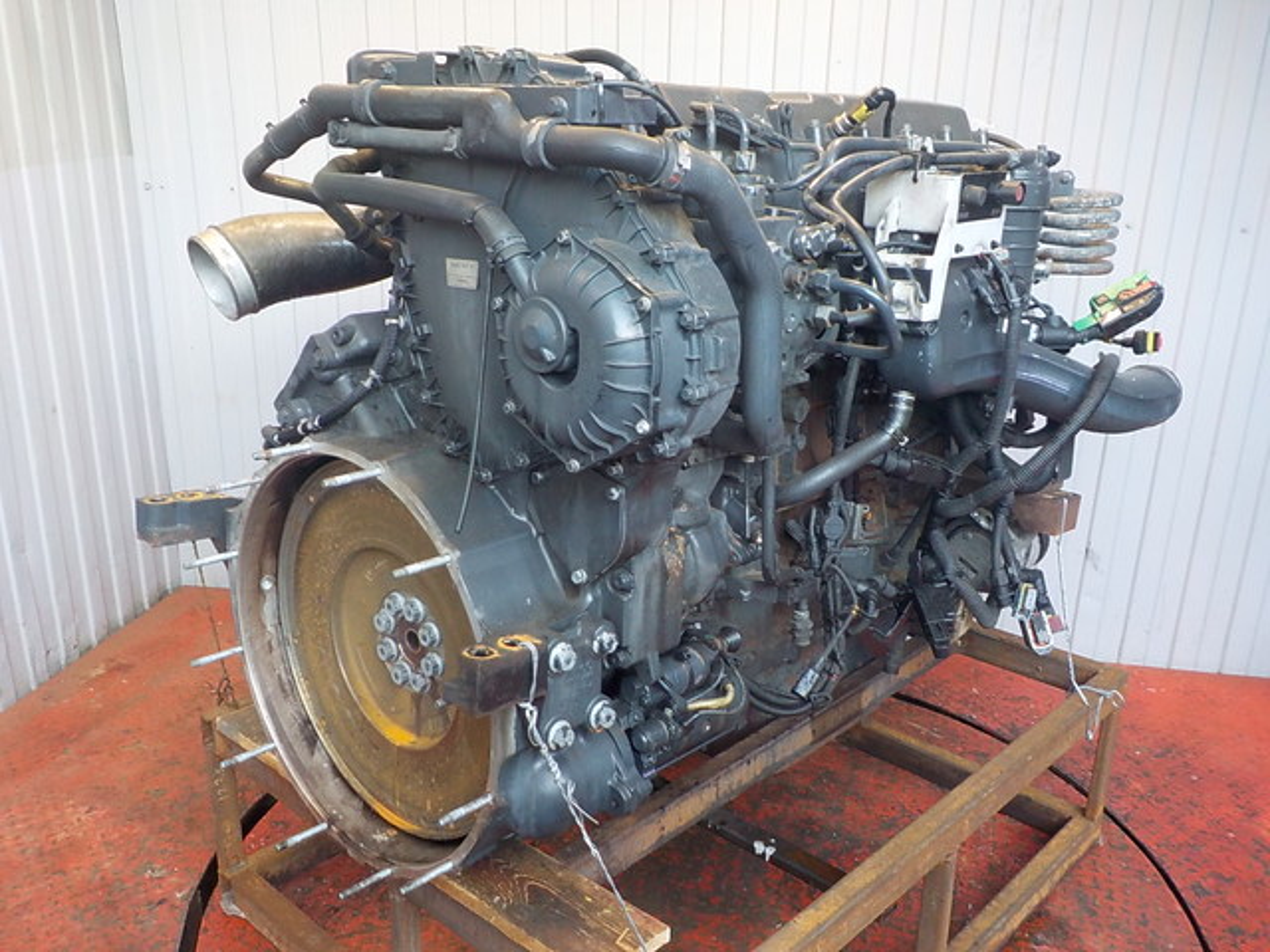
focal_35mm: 30
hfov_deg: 60.0
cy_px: 476
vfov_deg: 46.8
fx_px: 1101
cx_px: 635
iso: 180
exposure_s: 1/30
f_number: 3.3
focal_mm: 4.1
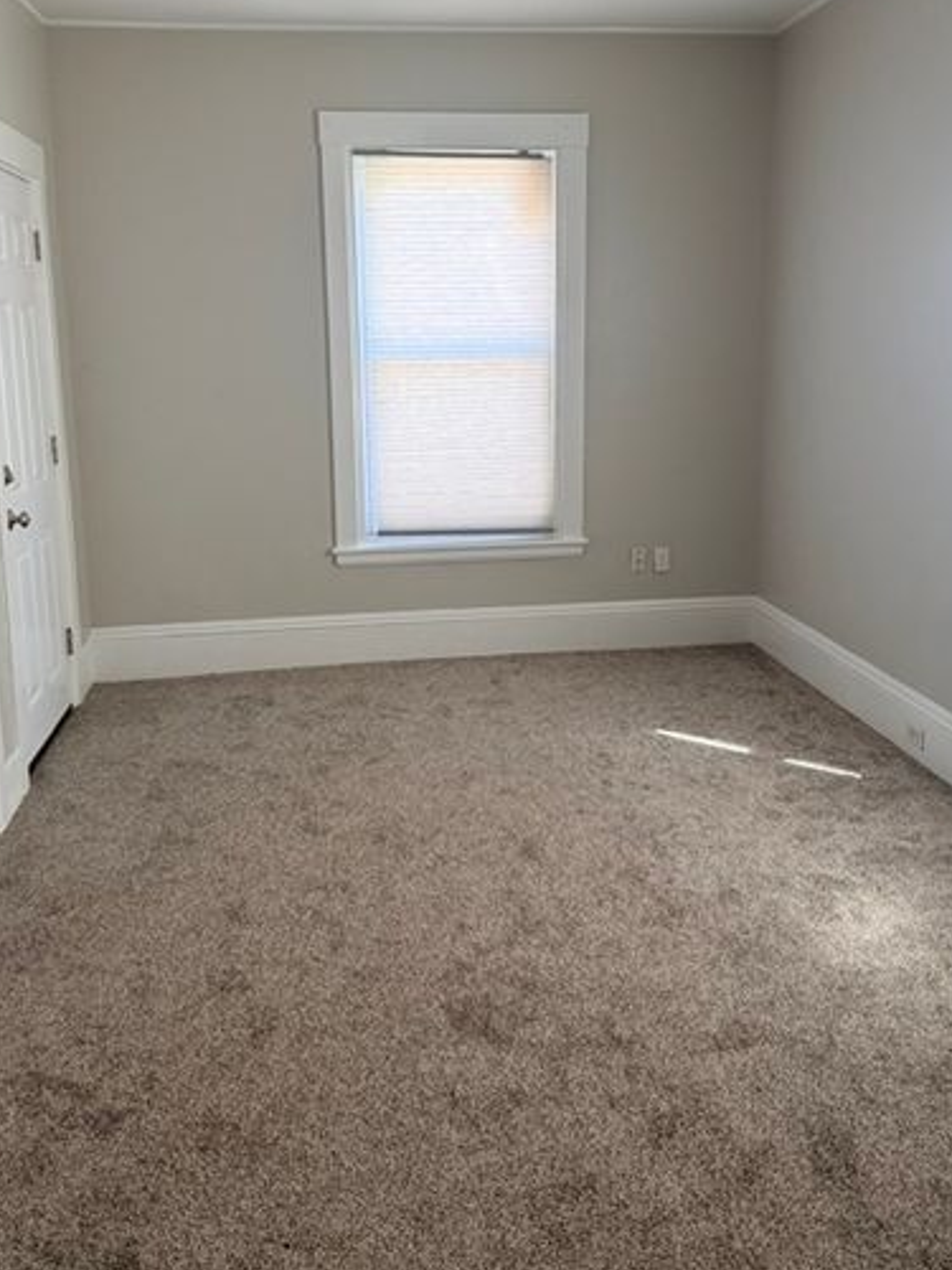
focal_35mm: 32
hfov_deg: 44.2
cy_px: 535
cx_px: 472
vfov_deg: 56.5
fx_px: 1173
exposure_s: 1/121
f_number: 1.78
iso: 160
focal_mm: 6.76
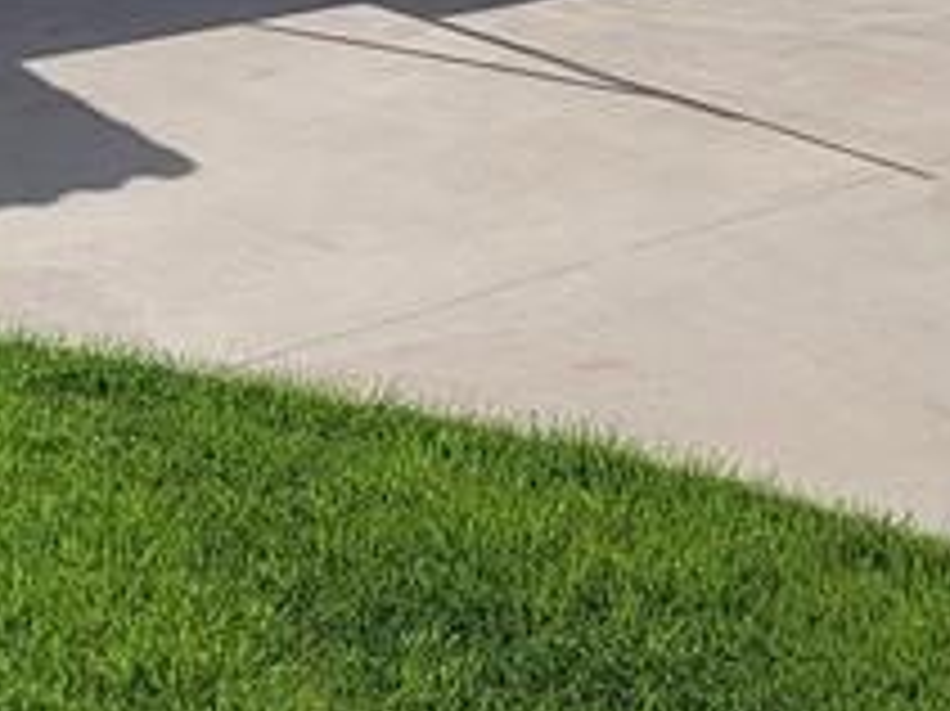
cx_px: 491
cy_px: -243
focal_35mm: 63
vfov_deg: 20.9
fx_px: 1728
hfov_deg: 30.7
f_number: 2.2
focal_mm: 2.2
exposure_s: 1/2969
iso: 50
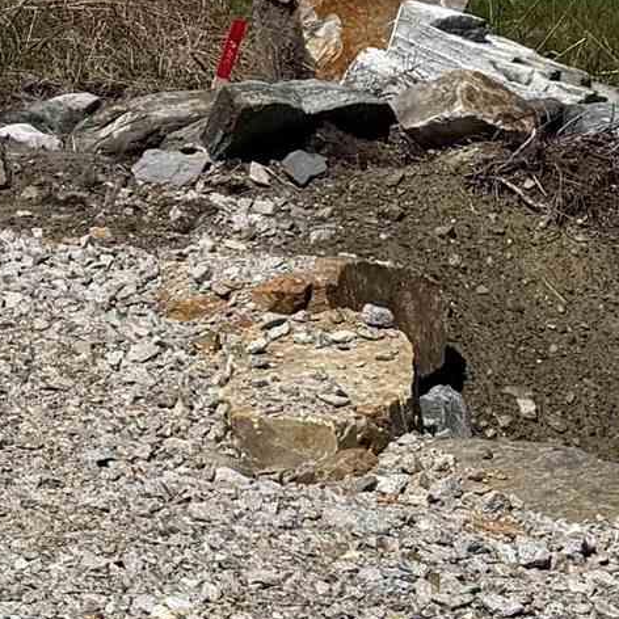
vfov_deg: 12.4
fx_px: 2792
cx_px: -650
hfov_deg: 11.3
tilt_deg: -4.1
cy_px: -56
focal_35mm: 138
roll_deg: +0.9
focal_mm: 6.76
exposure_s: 1/9091
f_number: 1.78
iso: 80
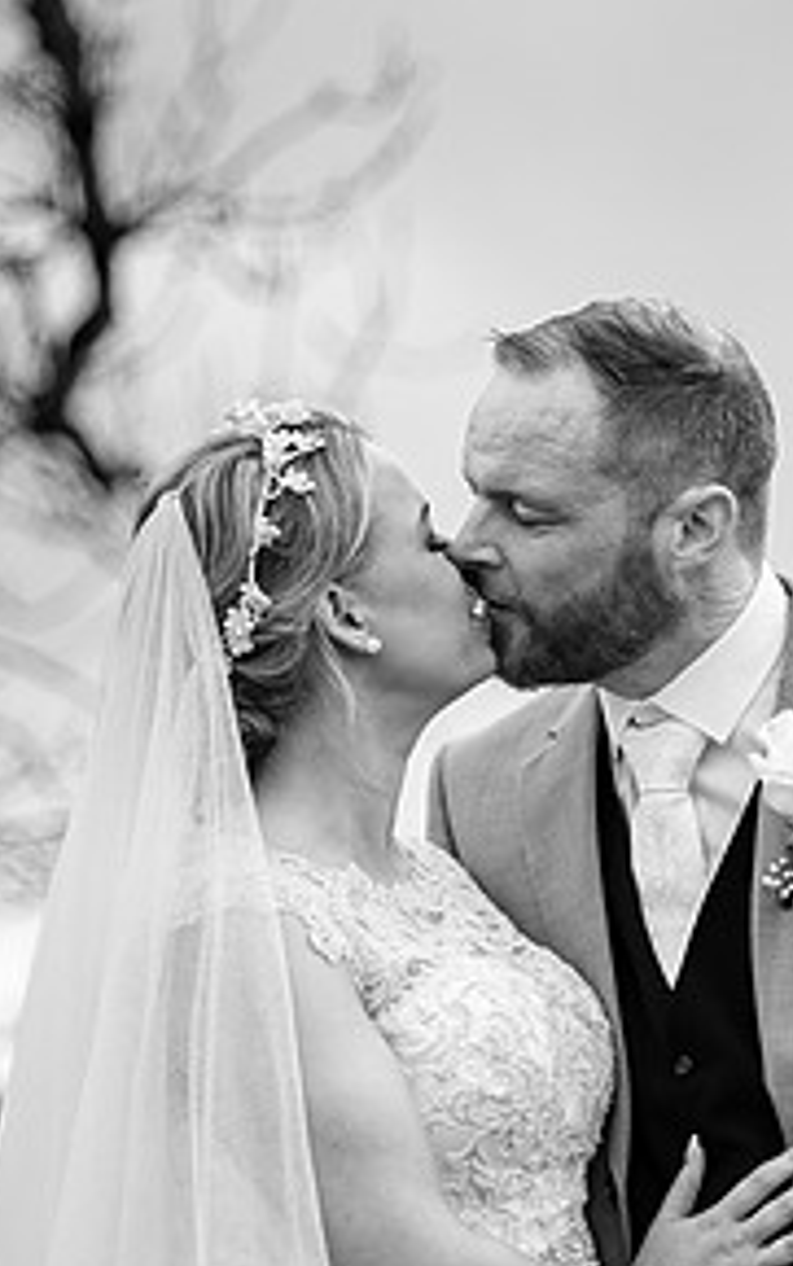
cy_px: 867
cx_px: 805
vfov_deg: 4.2
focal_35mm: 496
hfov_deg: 2.7
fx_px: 17126
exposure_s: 1/500
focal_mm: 102.2
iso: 160
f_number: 2.8
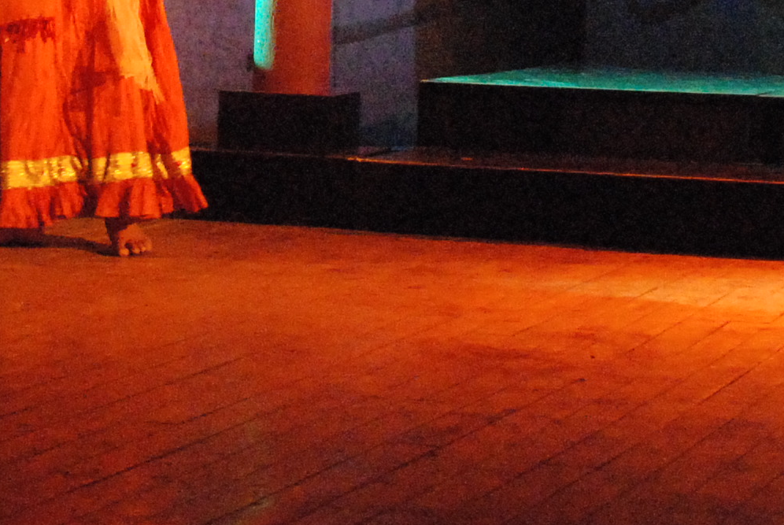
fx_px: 3053
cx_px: 194
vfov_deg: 9.6
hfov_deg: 14.6
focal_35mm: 140
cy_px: -220
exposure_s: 1/50
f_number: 3.8
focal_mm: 24
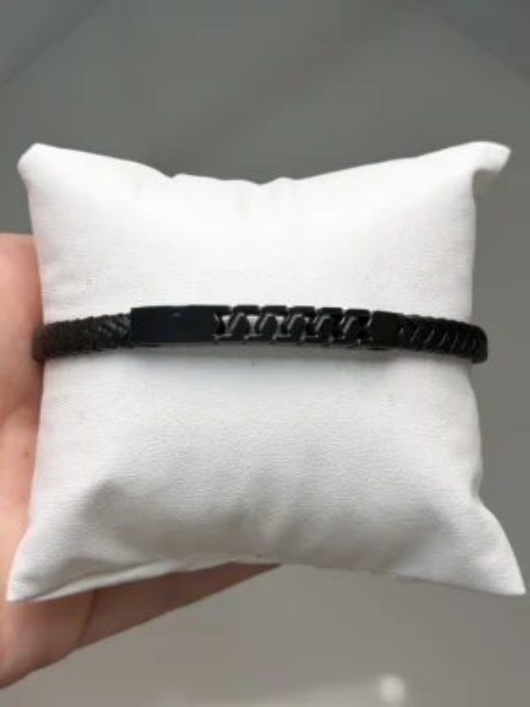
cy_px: 354
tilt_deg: -62.8
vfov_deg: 39.7
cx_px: 265
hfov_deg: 30.3
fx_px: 980
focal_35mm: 48
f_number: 1.78
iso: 64
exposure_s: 1/493
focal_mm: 6.76
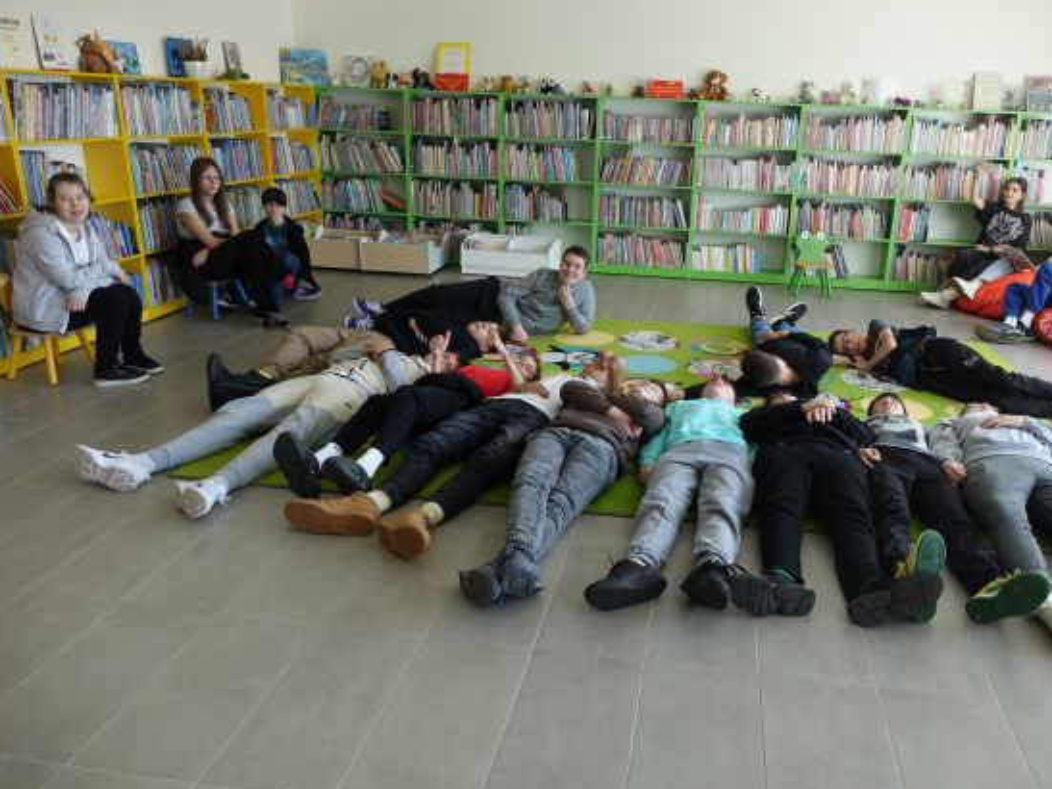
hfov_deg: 65.0
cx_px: 598
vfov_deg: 51.3
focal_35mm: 27
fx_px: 820
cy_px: 392
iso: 125
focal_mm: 8.9
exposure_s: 1/80
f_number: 2.8
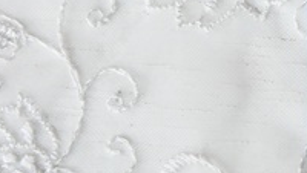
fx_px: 2083
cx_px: 459
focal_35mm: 256
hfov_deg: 8.3
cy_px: 136
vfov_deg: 4.8
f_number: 8
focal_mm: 51
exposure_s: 1/200
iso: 1600
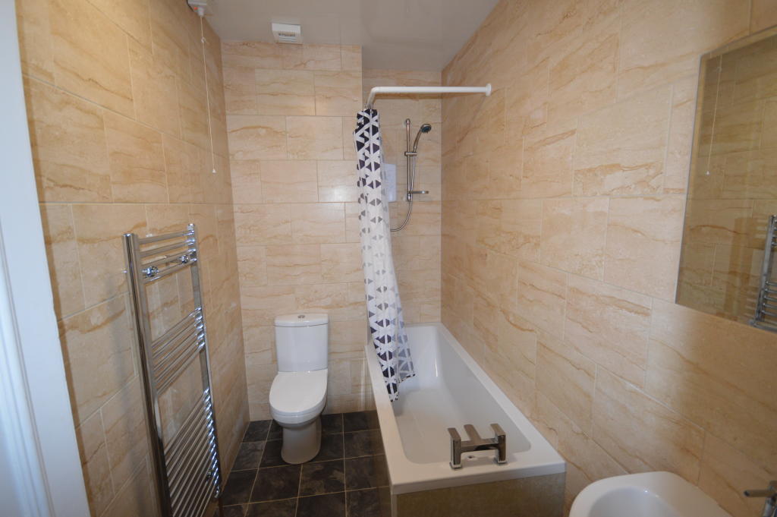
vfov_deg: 72.0
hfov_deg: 95.0
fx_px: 356
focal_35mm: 16
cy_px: 258
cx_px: 388
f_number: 4.2
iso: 640
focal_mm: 11
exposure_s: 1/60
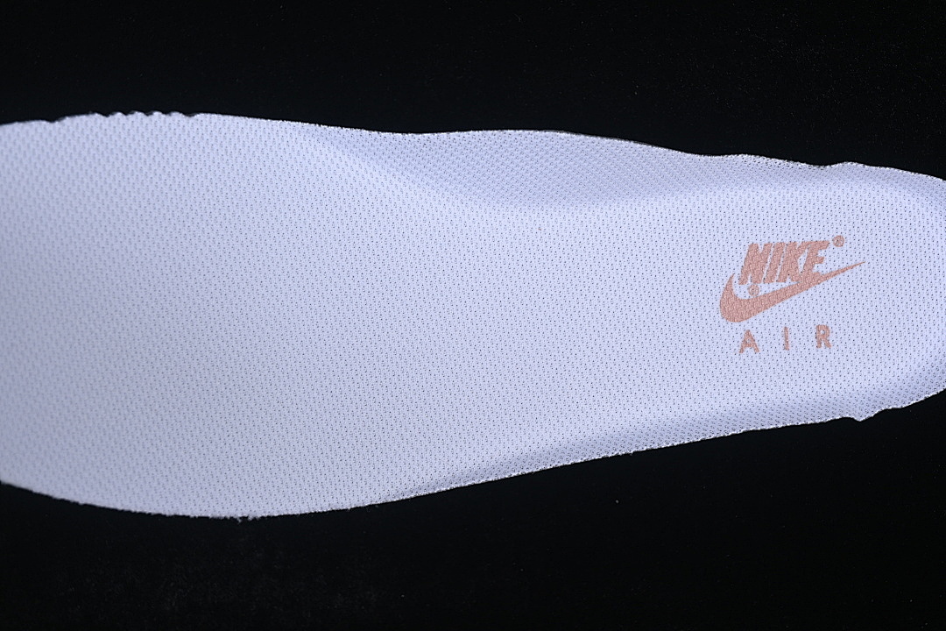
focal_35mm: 75
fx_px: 1971
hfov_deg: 27.0
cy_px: 316
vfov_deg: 18.2
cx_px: 473
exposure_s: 1/80
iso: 160
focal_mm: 50
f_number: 7.1
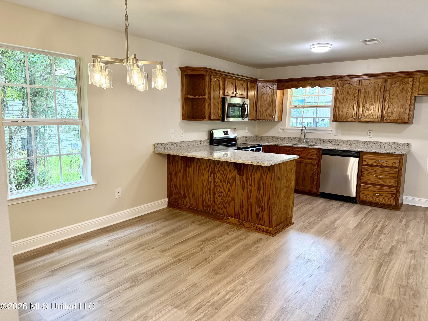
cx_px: 214
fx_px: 297
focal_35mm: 24
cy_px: 160
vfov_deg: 56.8
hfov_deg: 71.6
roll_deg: -1.4
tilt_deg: -8.9
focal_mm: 6.76
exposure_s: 1/138
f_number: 1.78
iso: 200
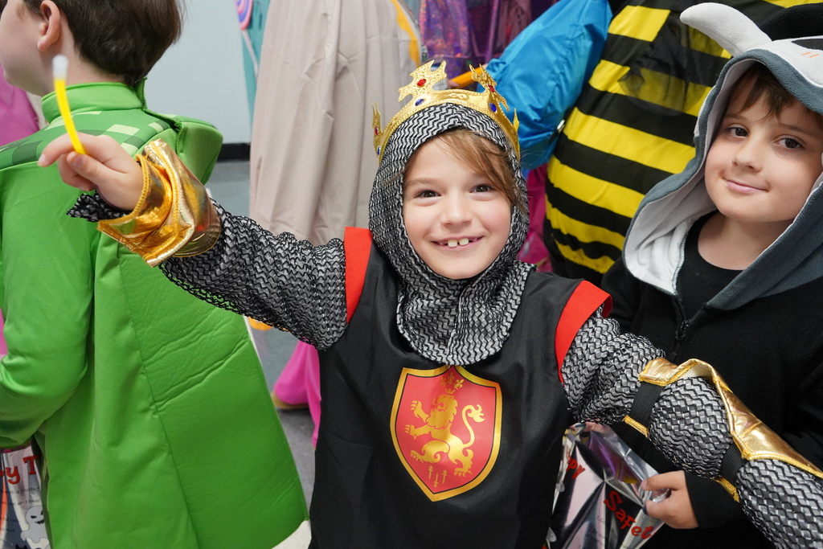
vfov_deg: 46.4
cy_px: 274
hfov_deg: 65.5
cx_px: 412
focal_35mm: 28
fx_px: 640
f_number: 6.3
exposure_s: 1/250
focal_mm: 28
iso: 6400
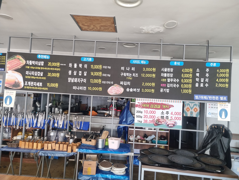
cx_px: 120
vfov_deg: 53.1
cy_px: 90
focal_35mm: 26
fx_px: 180
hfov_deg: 67.3
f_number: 1.8
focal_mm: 5.4
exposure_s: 1/40
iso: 250
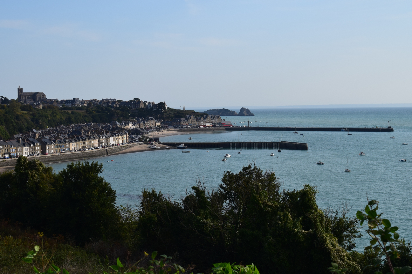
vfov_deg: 22.6
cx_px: 206
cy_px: 137
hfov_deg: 33.4
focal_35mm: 60
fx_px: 687
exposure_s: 1/500
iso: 250
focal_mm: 40
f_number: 11
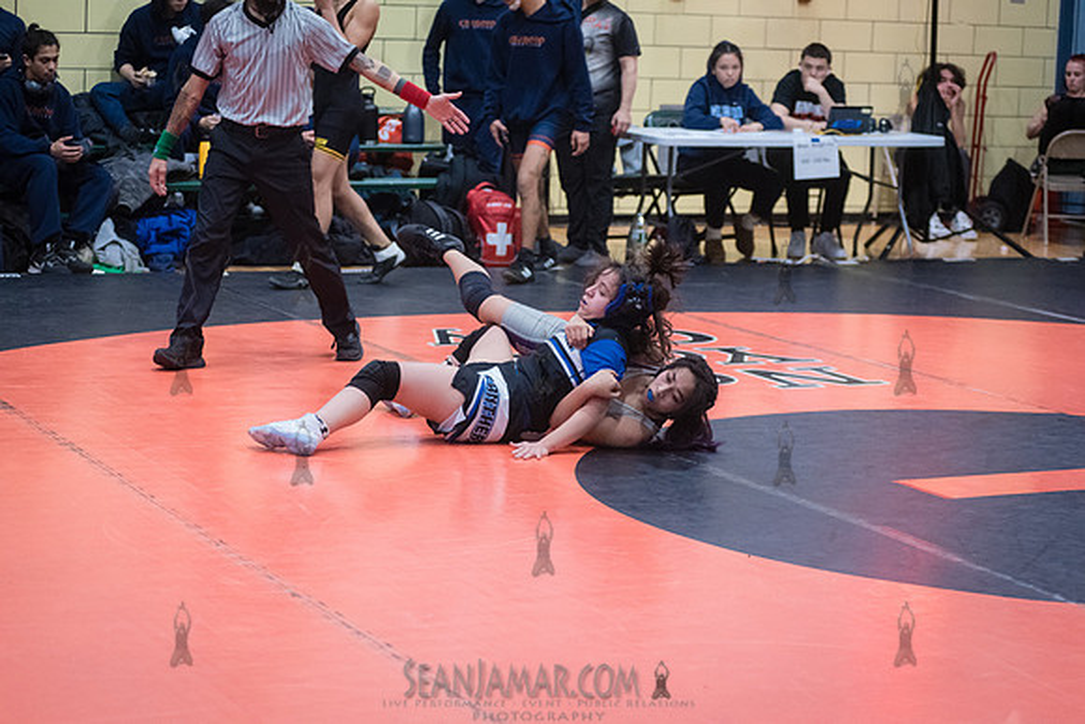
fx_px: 2592
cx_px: 542
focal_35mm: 86
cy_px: 362
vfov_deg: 15.9
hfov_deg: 23.6
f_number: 3.5
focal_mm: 86
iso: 8000
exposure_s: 1/400
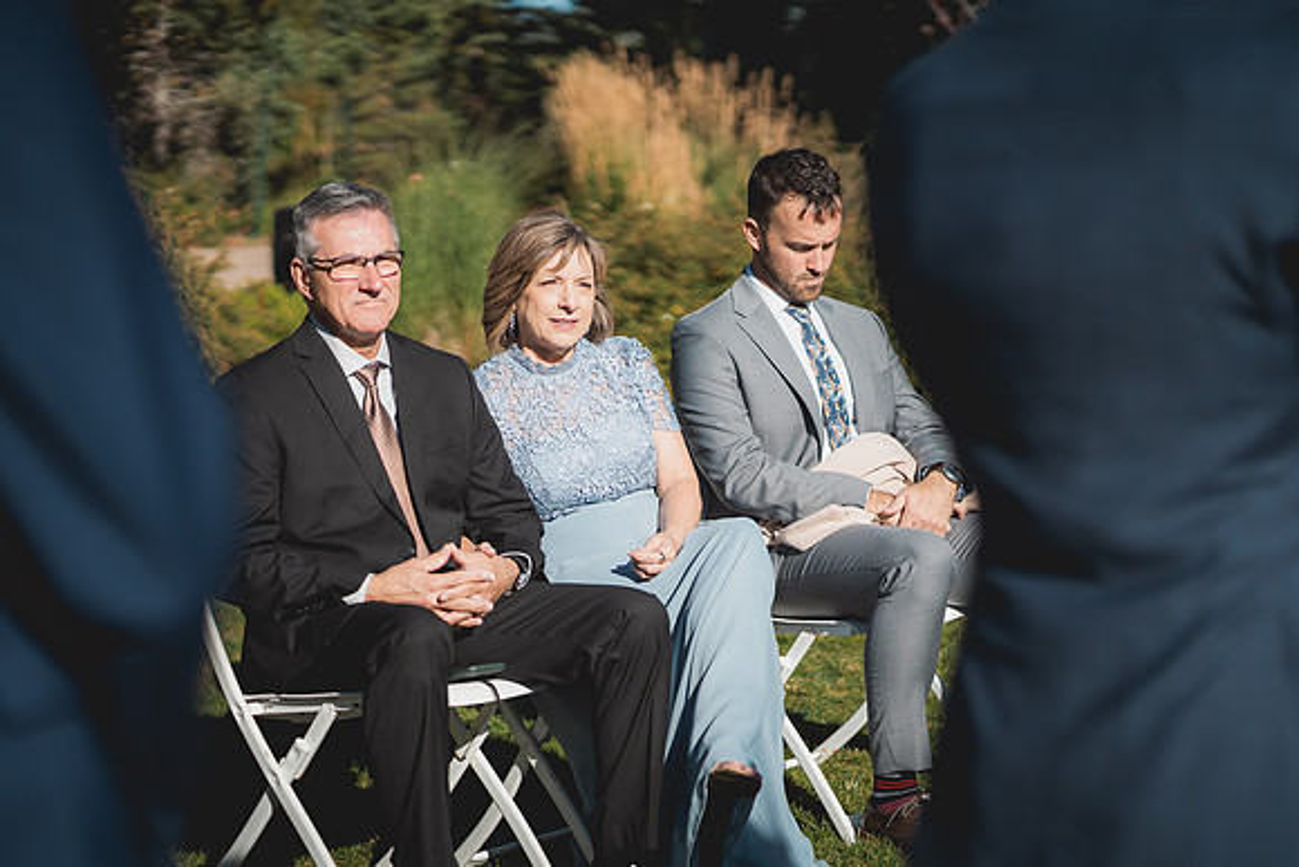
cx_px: 650
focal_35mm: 88
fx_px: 3183
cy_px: 434
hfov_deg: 23.1
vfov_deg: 15.5
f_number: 1.8
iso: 200
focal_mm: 85
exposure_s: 1/8000
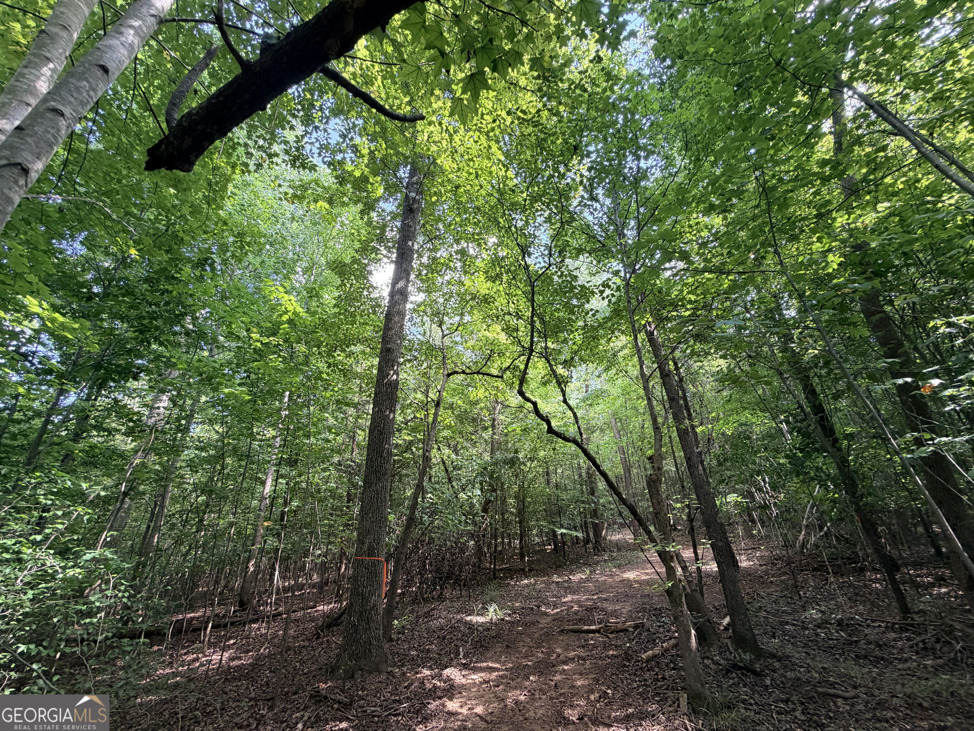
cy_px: 366
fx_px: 394
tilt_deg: +25.6
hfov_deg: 102.1
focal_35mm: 14
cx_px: 487
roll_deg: +3.8
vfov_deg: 85.7
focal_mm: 2.22
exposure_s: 1/121
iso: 160
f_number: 2.2
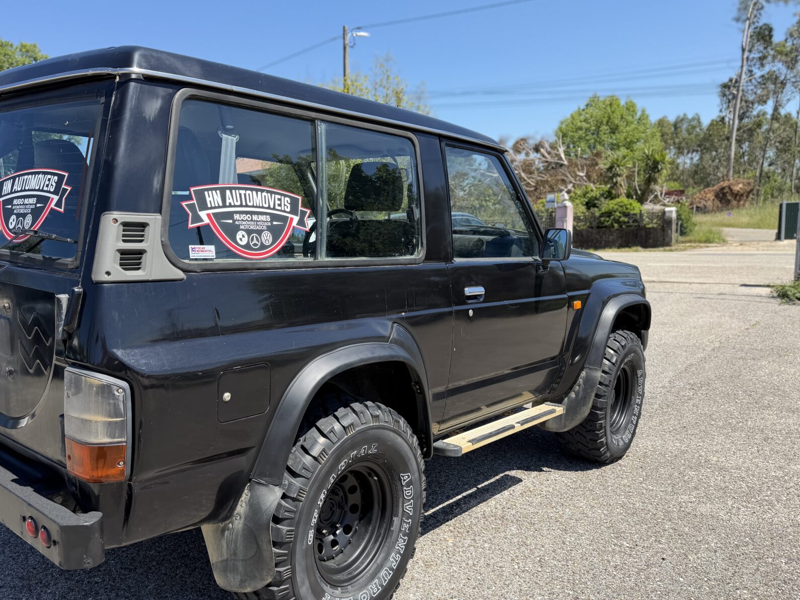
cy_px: 332
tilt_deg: -8.3
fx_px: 670
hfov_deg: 61.3
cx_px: 330
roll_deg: +2.0
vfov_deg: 48.2
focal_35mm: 29
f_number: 1.78
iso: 80
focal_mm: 6.76
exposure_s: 1/2053
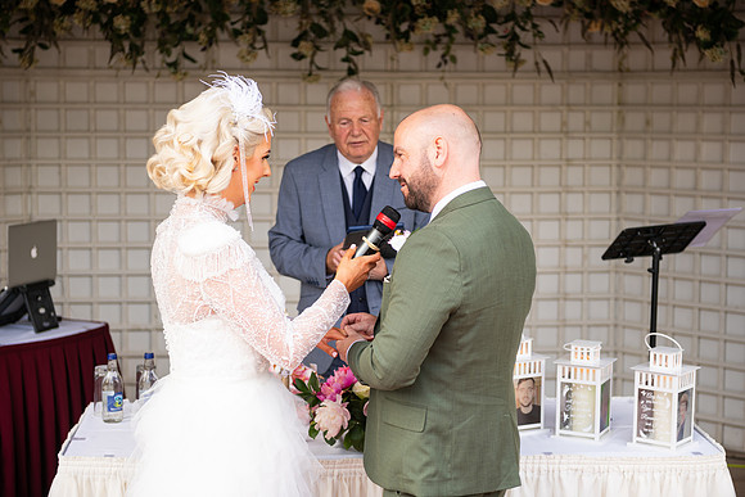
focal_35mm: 70
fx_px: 1449
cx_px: 372
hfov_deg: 28.8
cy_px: 248
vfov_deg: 19.5
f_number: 3.5
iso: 100
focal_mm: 70
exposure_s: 1/160
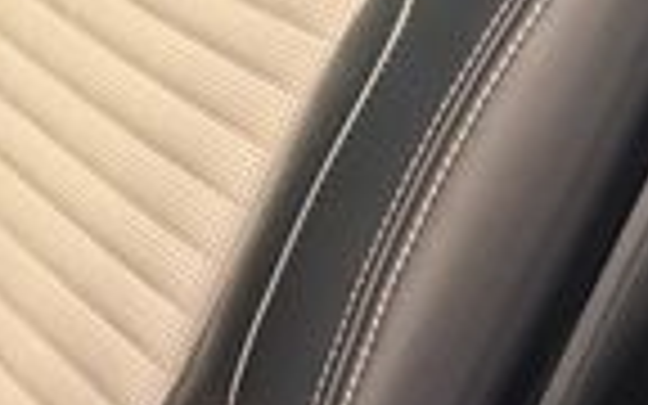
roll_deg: -0.9
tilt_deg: -8.9
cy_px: -292
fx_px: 1996
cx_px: -414
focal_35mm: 113
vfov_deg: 10.9
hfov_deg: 16.3
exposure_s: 1/60
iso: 400
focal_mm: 6.76
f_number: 1.78
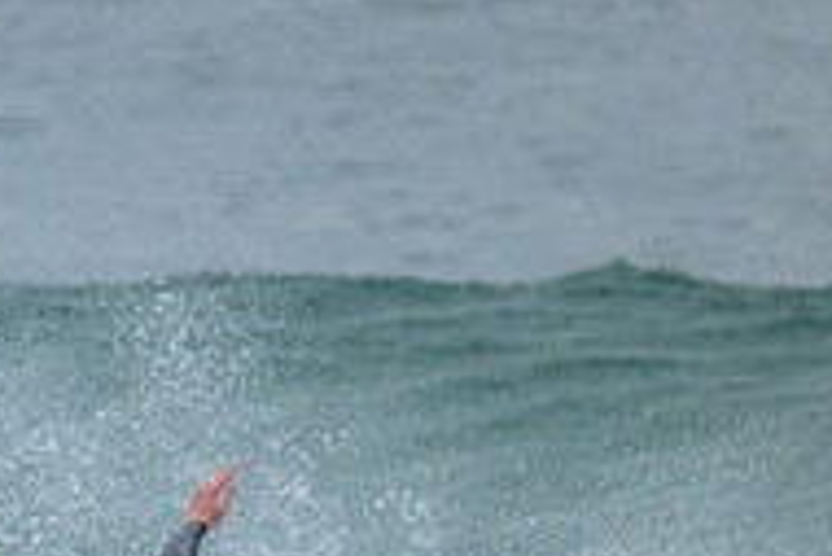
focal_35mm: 2436
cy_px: 803
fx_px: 56340
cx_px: -267
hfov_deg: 0.8
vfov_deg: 0.6
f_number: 11
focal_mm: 800
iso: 4000
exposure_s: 1/1600
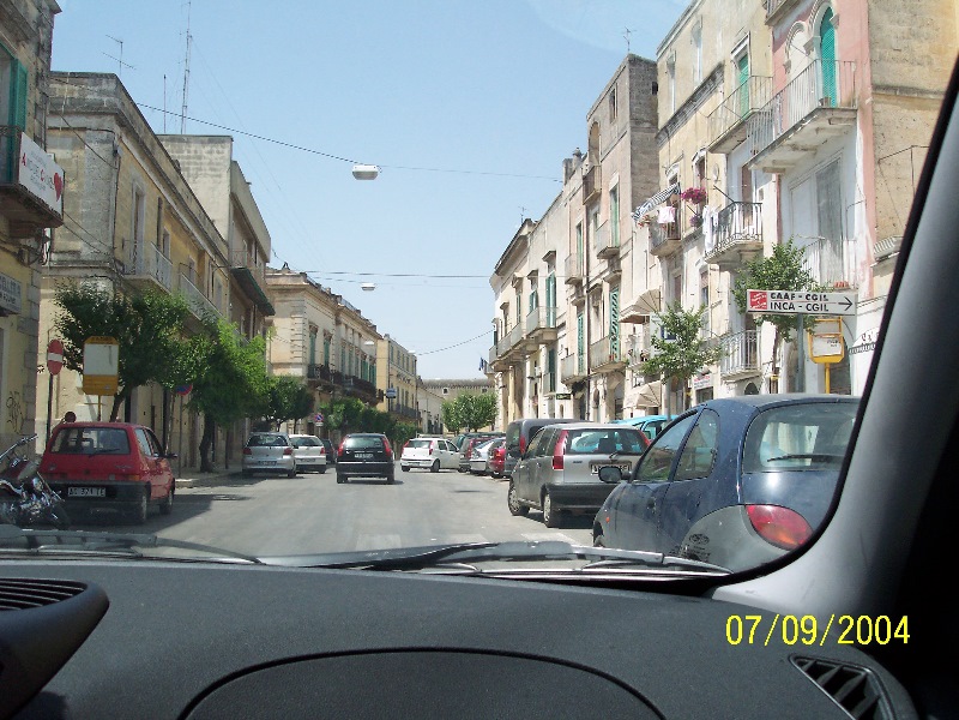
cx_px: 480
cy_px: 360
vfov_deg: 37.7
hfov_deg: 49.0
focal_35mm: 38
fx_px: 1053
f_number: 4.8
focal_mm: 8
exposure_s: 1/500
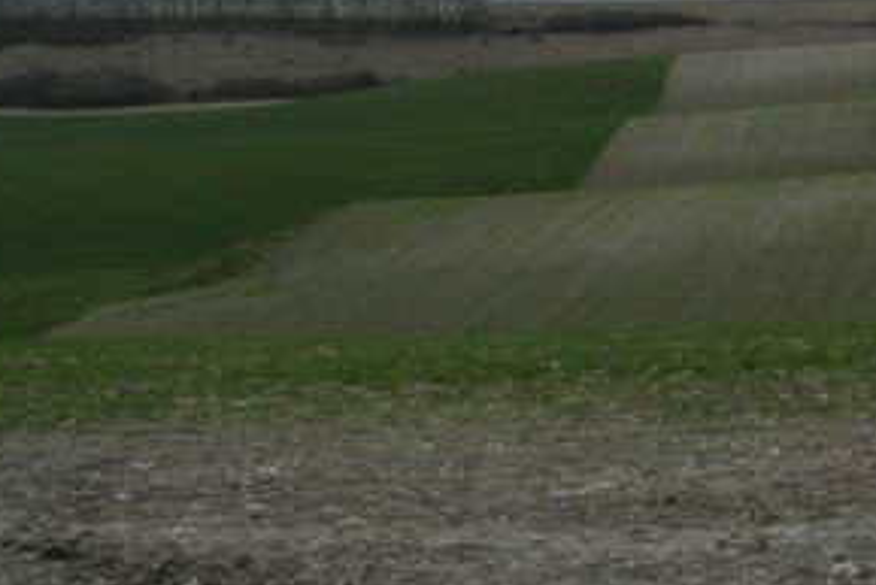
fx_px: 2167
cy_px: -79
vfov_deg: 15.0
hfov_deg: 22.6
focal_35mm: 89
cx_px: 697
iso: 50
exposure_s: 1/180
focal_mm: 6
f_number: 6.7
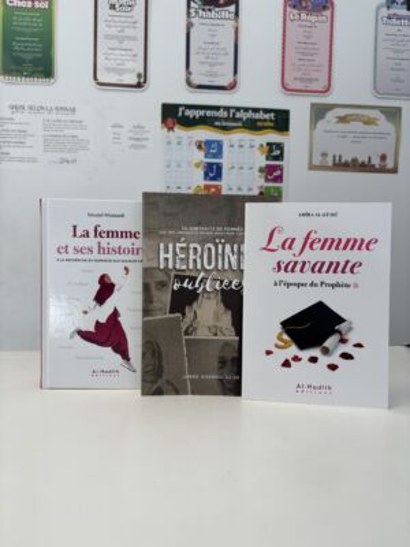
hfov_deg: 53.1
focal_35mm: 26
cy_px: 274
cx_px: 205
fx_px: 411
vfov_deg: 67.3
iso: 40
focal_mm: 5.96
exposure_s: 1/212
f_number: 1.6
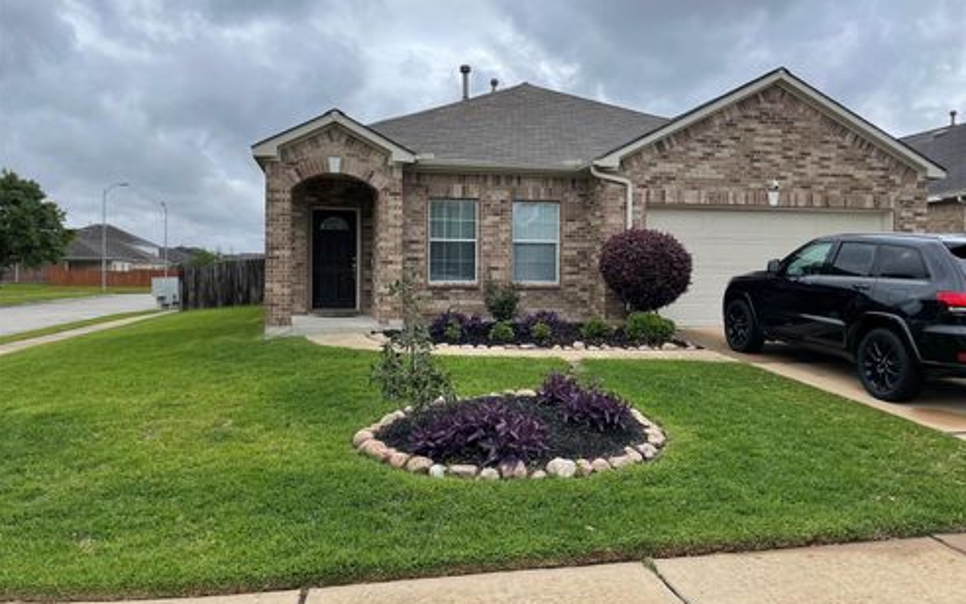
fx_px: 737
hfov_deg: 66.4
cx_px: 485
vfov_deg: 44.5
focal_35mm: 28
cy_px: 274
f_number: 1.6
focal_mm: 4.2
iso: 32
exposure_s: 1/682
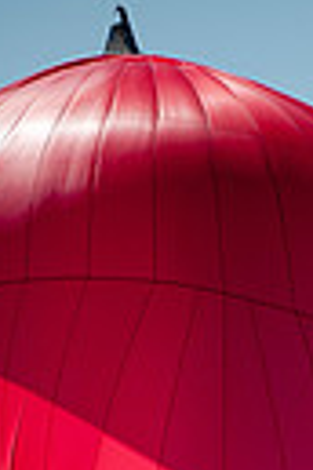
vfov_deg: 1.8
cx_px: 315
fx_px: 14958
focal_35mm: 1147
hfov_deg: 1.2
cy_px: 751
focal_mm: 330
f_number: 4
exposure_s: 1/3200
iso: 320
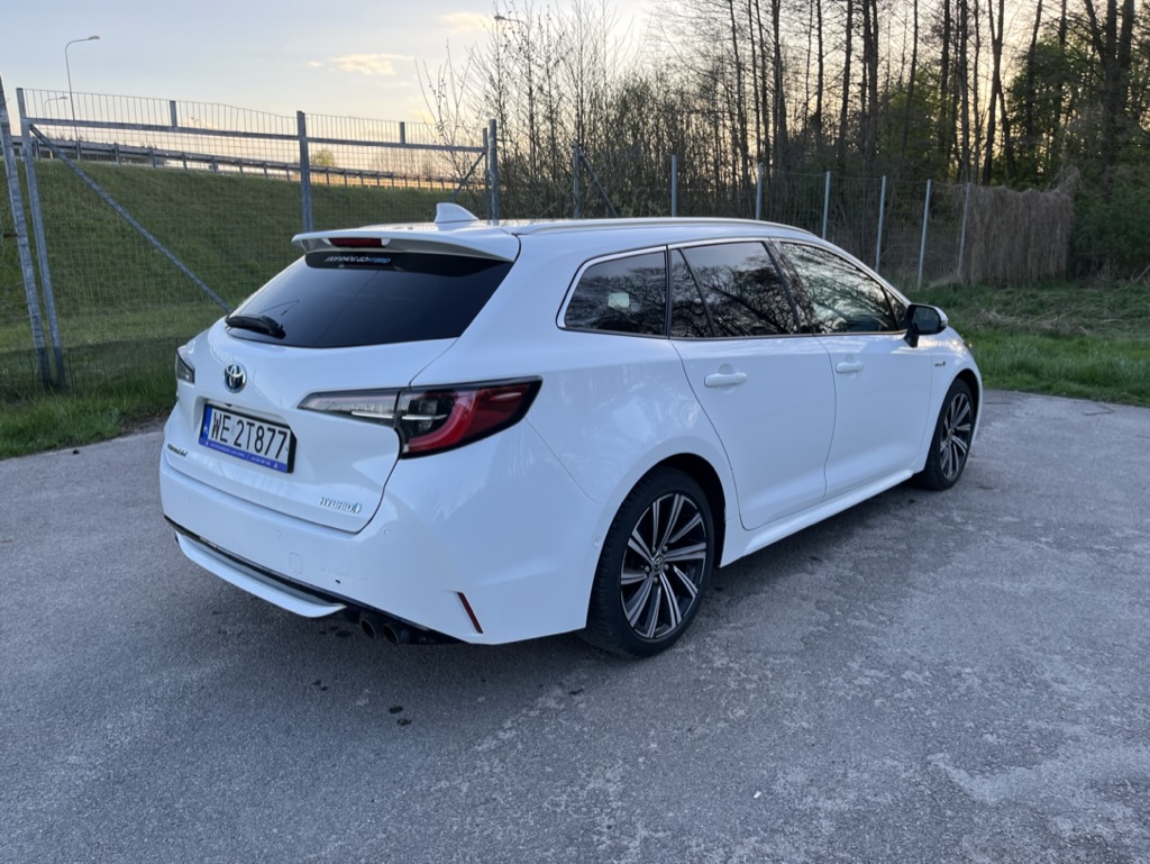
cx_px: 575
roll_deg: +0.7
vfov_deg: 53.1
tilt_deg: -14.4
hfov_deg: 67.3
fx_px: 864
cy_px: 432
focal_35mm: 26
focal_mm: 5.1
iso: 50
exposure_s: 1/347
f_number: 1.6
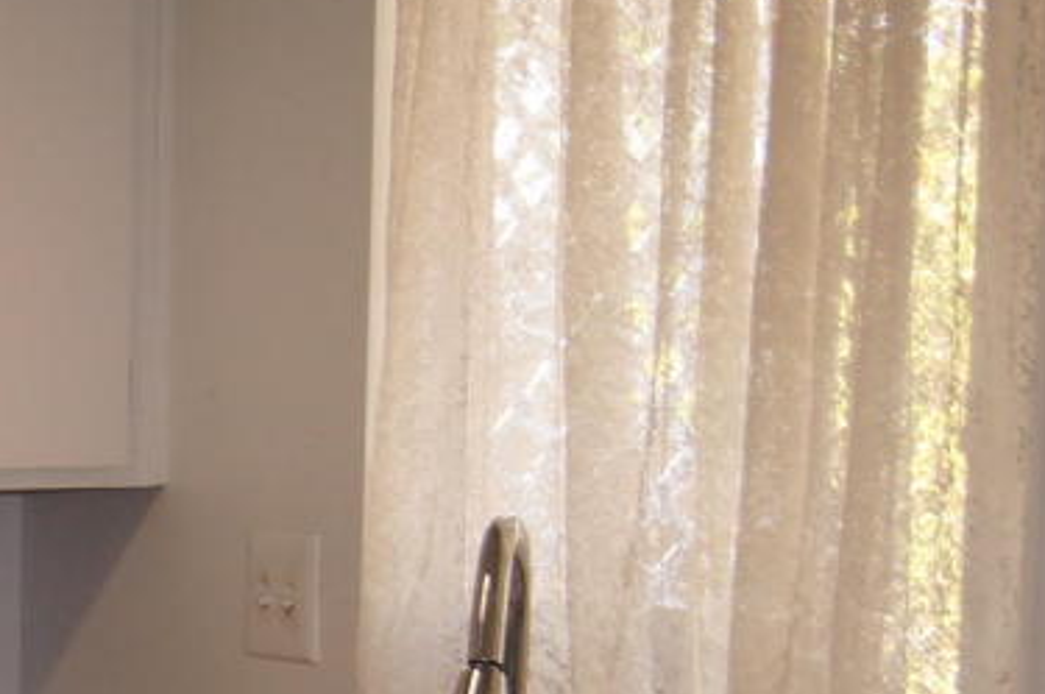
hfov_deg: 13.9
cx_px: -492
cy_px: 917
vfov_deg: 9.7
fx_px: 4030
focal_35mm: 139
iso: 400
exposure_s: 1/160
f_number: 4.5
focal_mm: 30
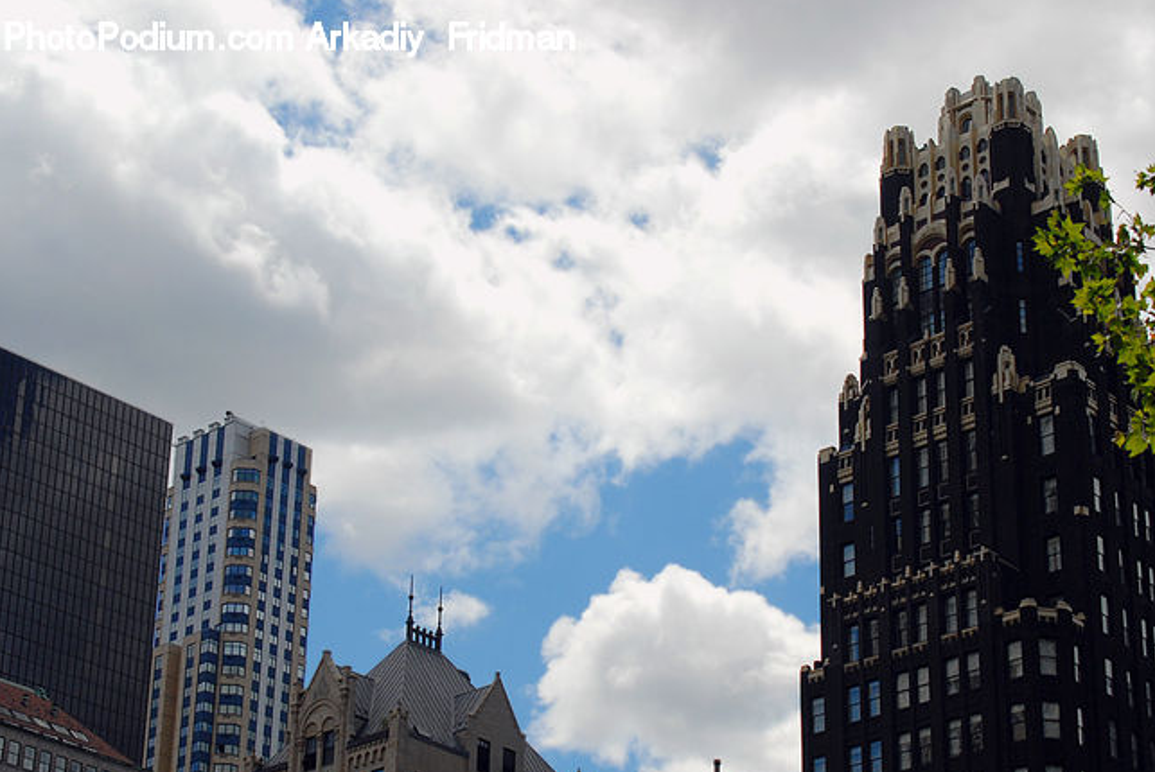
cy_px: 535
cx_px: 647
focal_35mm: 84
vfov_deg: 16.2
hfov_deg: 24.2
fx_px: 2697
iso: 160
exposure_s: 1/640
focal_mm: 40
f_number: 8
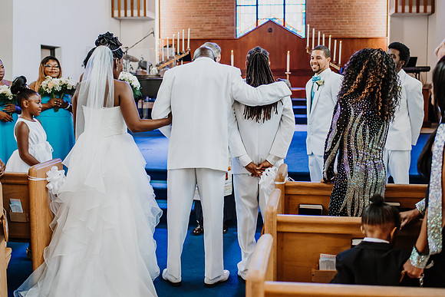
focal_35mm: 44
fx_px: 540
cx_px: 223
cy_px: 123
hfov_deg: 44.8
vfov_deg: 30.7
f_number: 2.2
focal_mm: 35
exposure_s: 1/640
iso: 2000
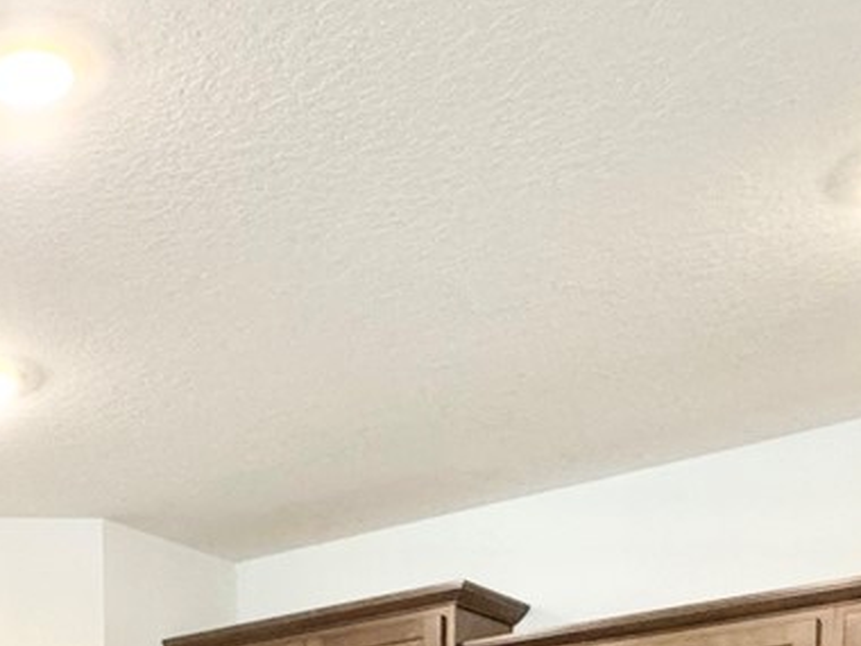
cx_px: -18
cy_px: 1079
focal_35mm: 59
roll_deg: +1.1
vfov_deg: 19.9
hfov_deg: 30.2
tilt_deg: -4.7
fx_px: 1468
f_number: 2.2
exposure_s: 1/60
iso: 200
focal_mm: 2.22
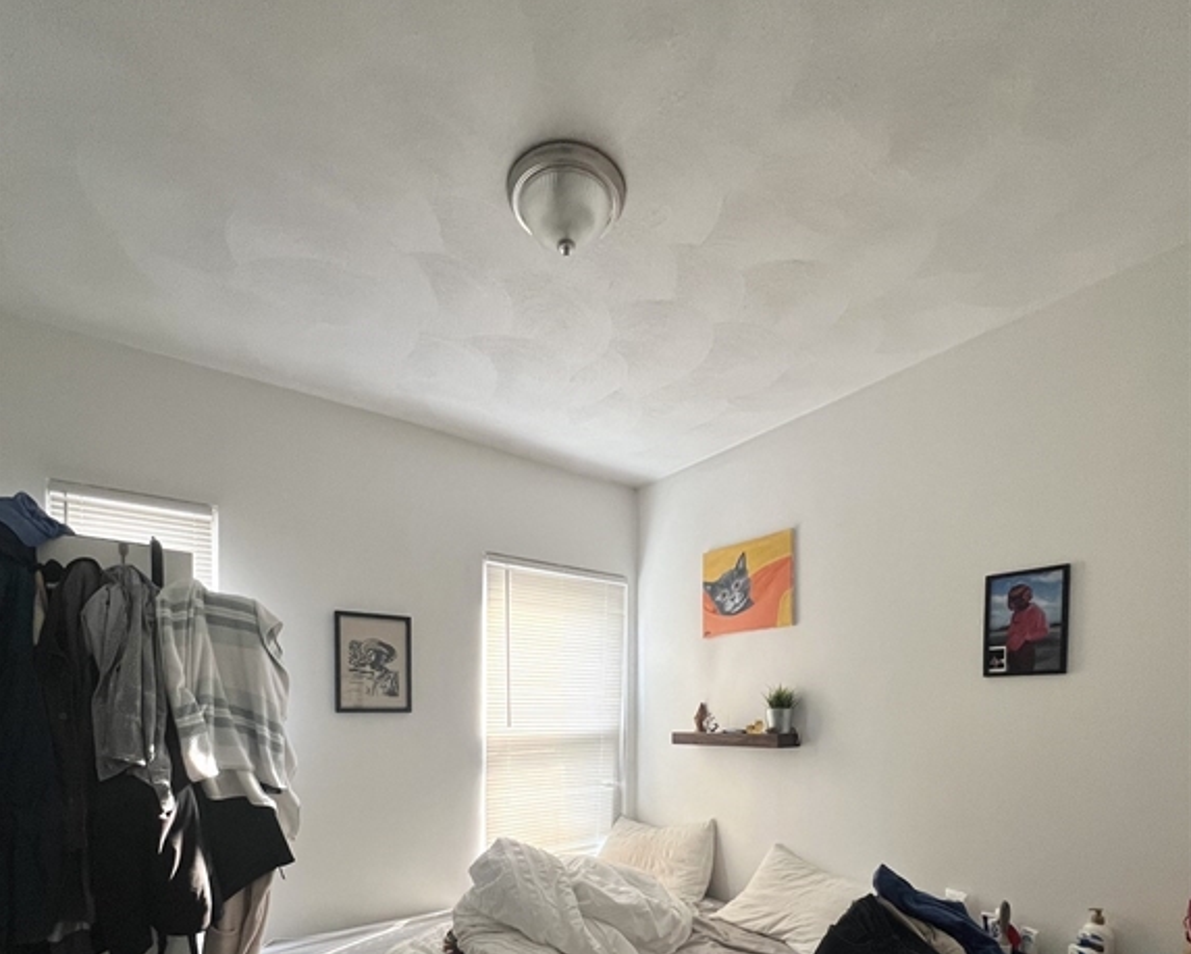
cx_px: 594
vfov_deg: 70.8
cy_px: 736
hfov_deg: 89.6
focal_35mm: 17
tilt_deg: -0.3
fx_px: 600
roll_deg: +0.8
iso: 160
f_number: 1.8
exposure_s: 1/99
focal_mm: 1.57
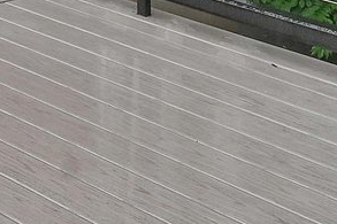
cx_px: -564
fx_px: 1048
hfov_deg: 12.4
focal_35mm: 112
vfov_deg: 10.4
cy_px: -325
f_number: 8
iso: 400
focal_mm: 16
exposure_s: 1/80
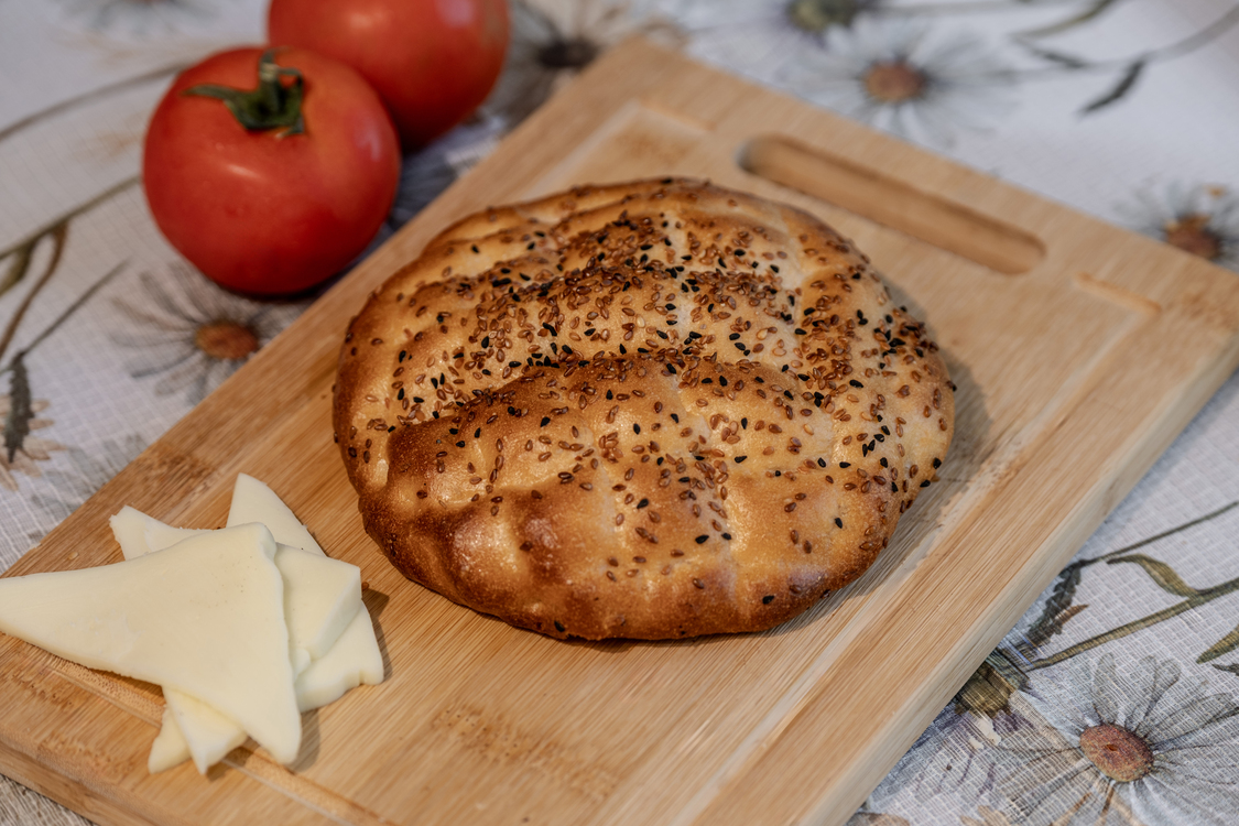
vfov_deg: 12.2
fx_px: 3854
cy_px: 413
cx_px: 620
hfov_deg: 18.3
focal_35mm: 112
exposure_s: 1/125
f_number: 3.6
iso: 200
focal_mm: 74.4
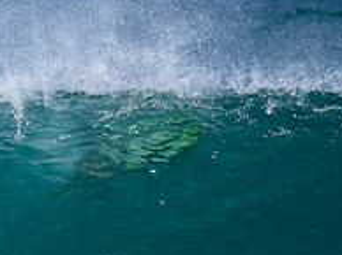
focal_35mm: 2304
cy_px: 266
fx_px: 22735
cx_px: -152
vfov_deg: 0.6
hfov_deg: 0.9
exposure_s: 1/2000
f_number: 11
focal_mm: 800
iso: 900
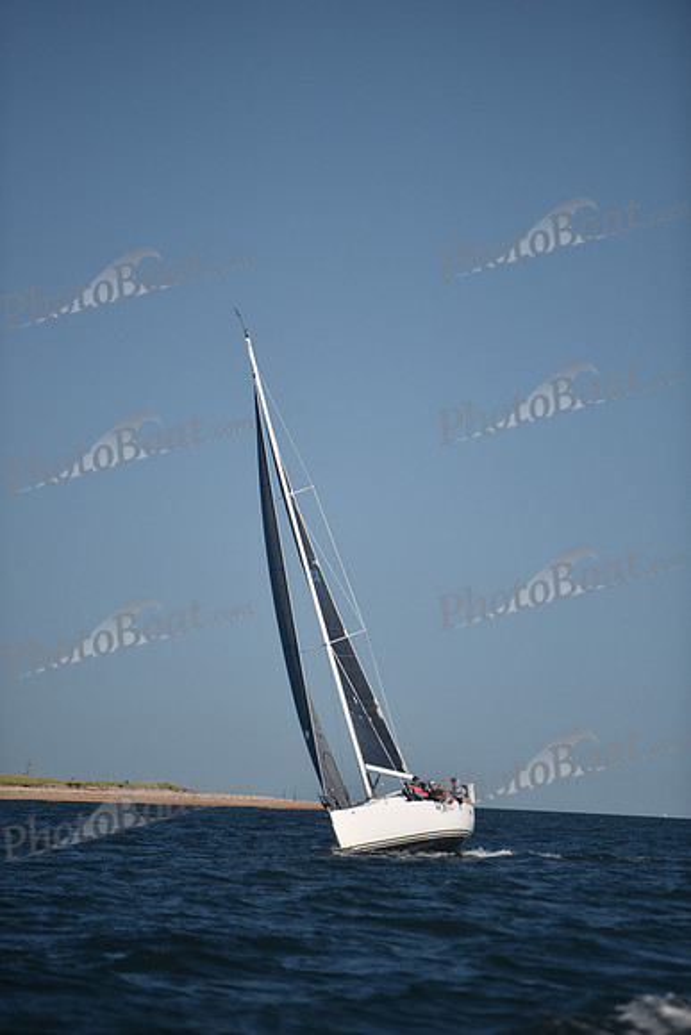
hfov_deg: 6.9
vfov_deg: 10.3
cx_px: 346
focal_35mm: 200
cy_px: 518
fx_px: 5754
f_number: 2.8
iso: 250
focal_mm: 200
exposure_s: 1/4000
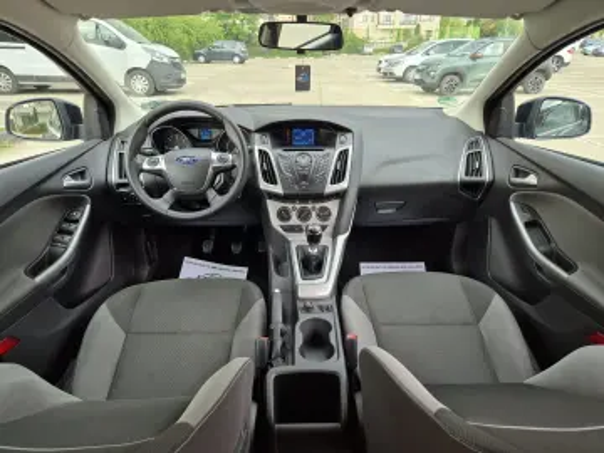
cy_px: 226
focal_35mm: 23
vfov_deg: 58.9
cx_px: 302
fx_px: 401
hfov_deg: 73.9
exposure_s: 1/180
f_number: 1.8
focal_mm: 5.4
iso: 200
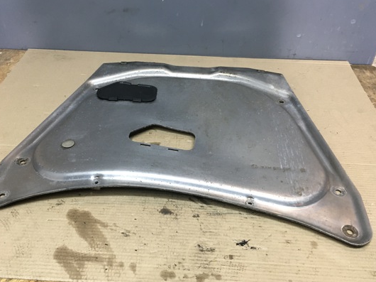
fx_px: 380
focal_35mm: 35
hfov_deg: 52.6
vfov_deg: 40.7
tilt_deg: -36.6
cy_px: 134
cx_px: 177
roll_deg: -1.7
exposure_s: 1/33
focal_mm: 4.15
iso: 64
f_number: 2.2
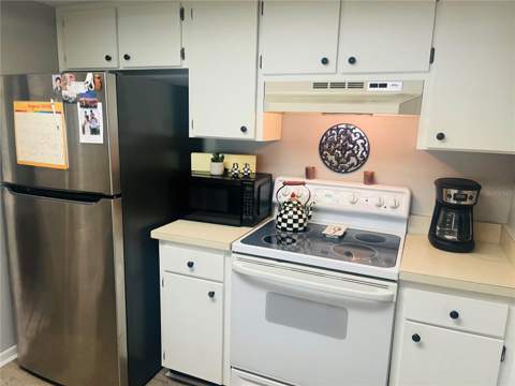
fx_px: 387
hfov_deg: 67.3
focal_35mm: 26
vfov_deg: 53.1
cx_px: 258
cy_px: 193
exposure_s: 1/60
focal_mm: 5.1
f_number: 1.6
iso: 80
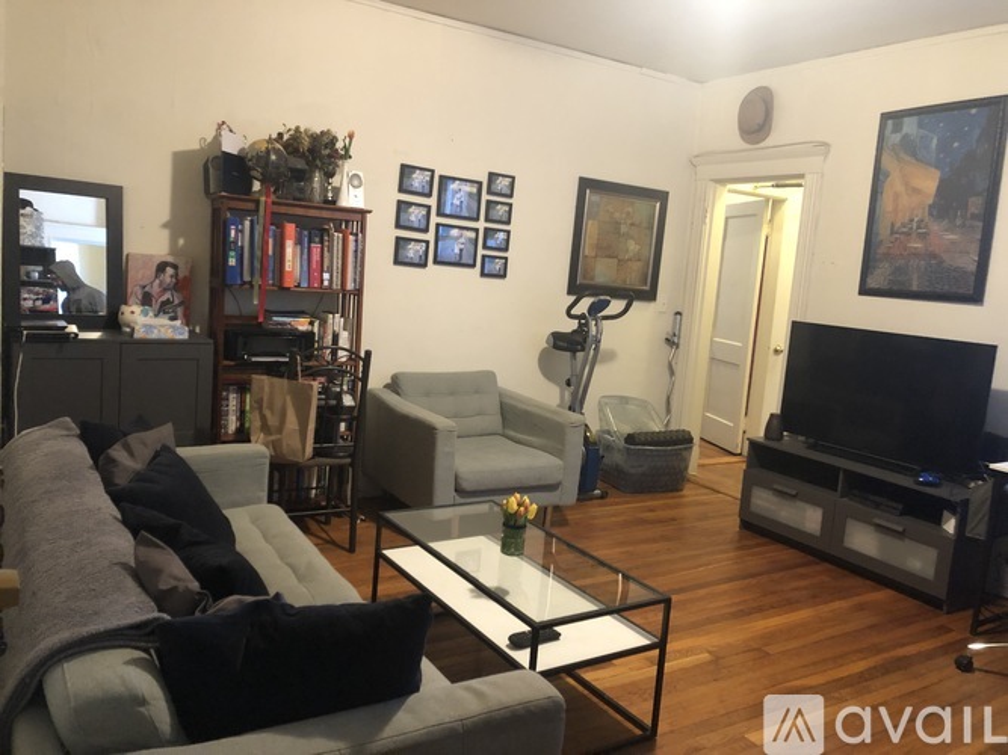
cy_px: 378
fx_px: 815
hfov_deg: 63.5
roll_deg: -4.8
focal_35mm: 28
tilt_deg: -7.0
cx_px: 504
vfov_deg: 49.7
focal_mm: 3.99
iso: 100
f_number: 1.8
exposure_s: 1/5
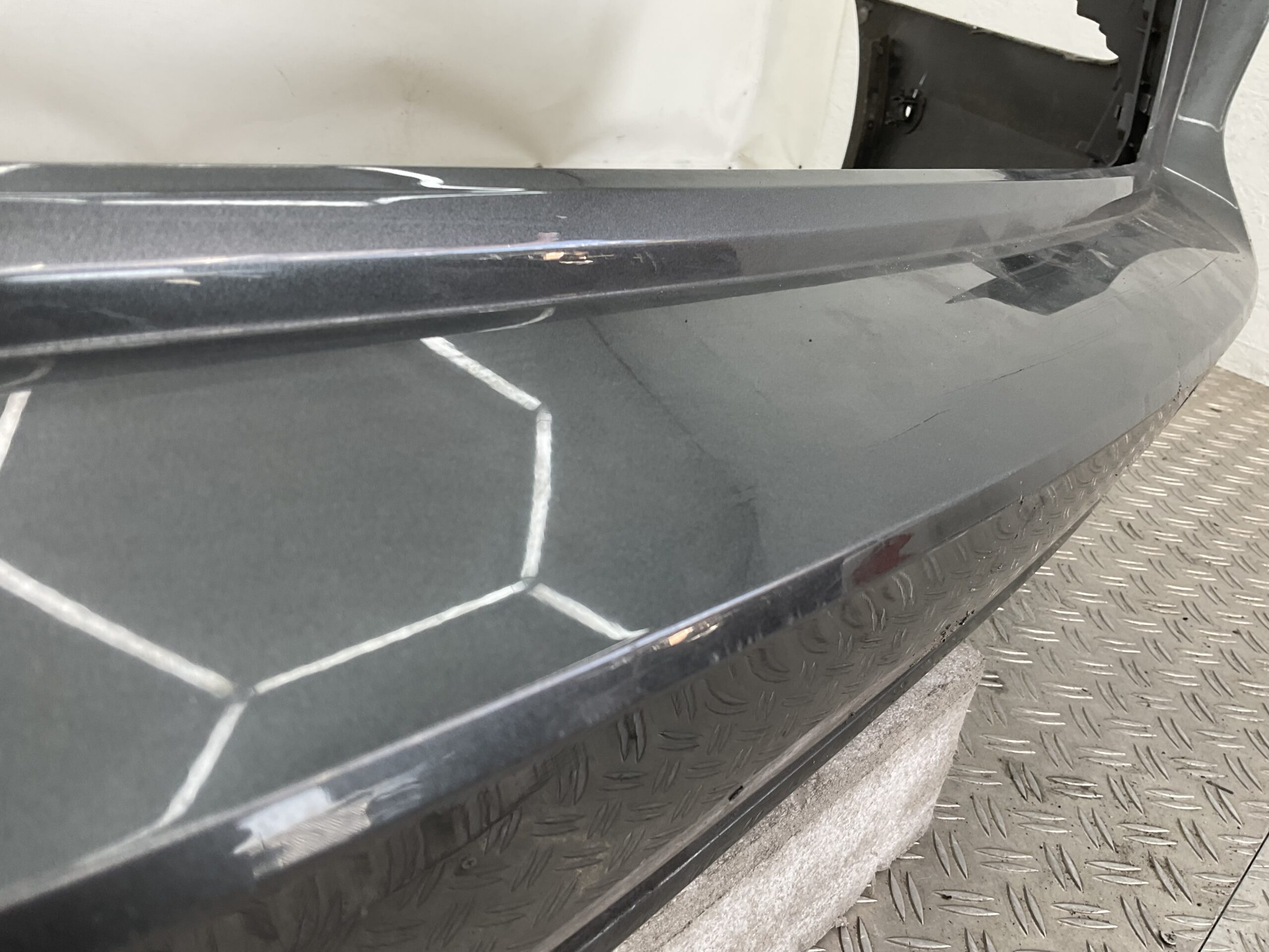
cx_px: 634
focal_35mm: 29
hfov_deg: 61.7
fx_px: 1063
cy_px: 476
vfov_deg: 48.2
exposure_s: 1/120
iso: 32
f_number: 1.8
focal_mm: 3
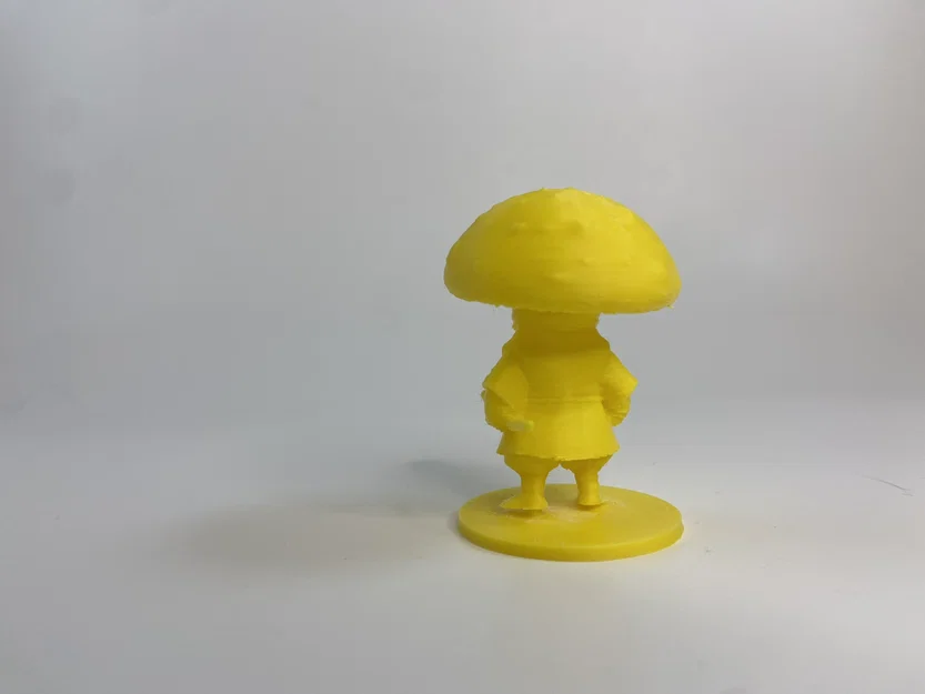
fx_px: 695
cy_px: 347
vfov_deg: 53.1
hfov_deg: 67.3
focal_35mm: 26
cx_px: 462
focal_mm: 4.25
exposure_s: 1/124
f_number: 1.8
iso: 32
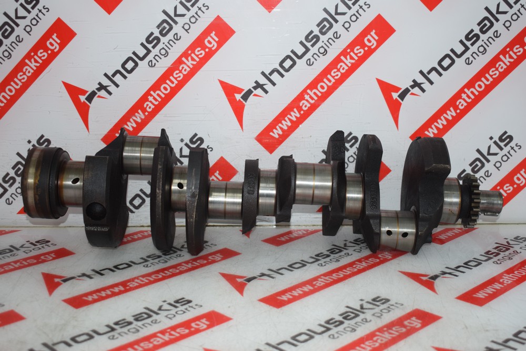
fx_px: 745
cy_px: 176
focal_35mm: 51
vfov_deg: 26.5
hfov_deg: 38.9
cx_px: 263
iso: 800
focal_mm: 34
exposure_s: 1/100
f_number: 5
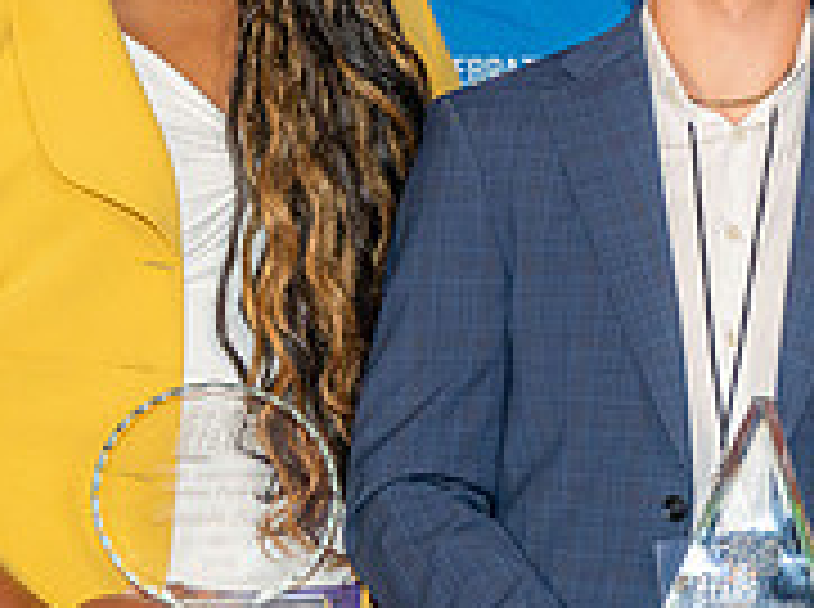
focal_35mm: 138
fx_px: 3239
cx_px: 1010
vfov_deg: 10.7
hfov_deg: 13.9
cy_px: 313
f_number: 3.2
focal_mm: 40
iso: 320
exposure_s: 1/160
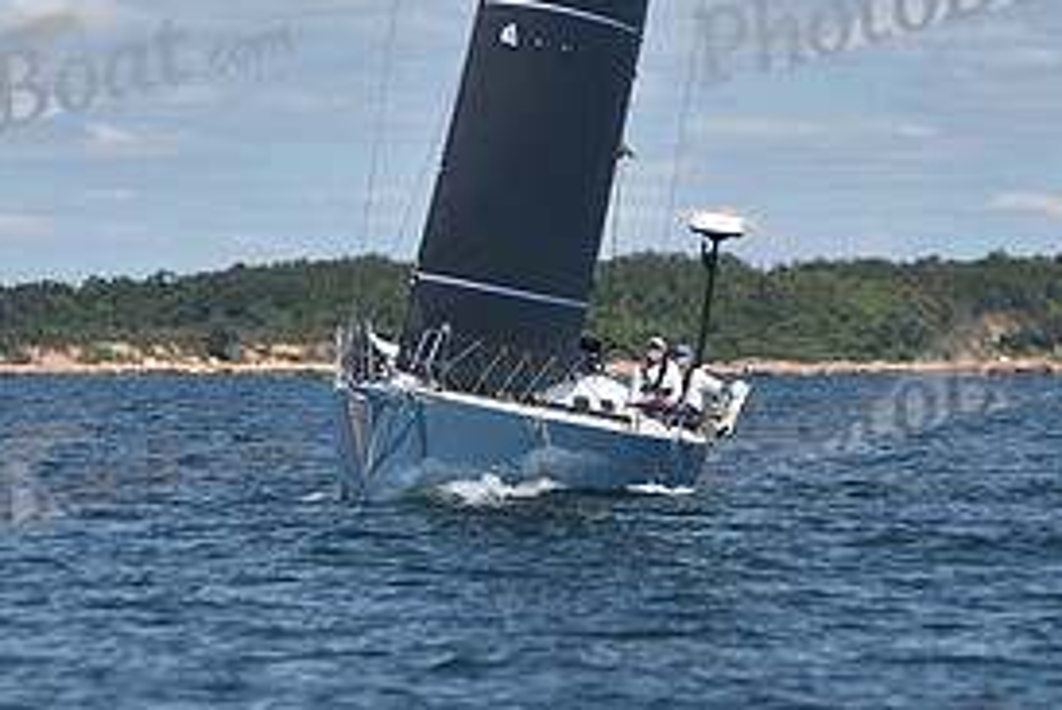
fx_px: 12485
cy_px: 242
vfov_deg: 3.3
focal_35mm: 423
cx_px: 496
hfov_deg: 4.9
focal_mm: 200
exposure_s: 1/1250
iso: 250
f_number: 5
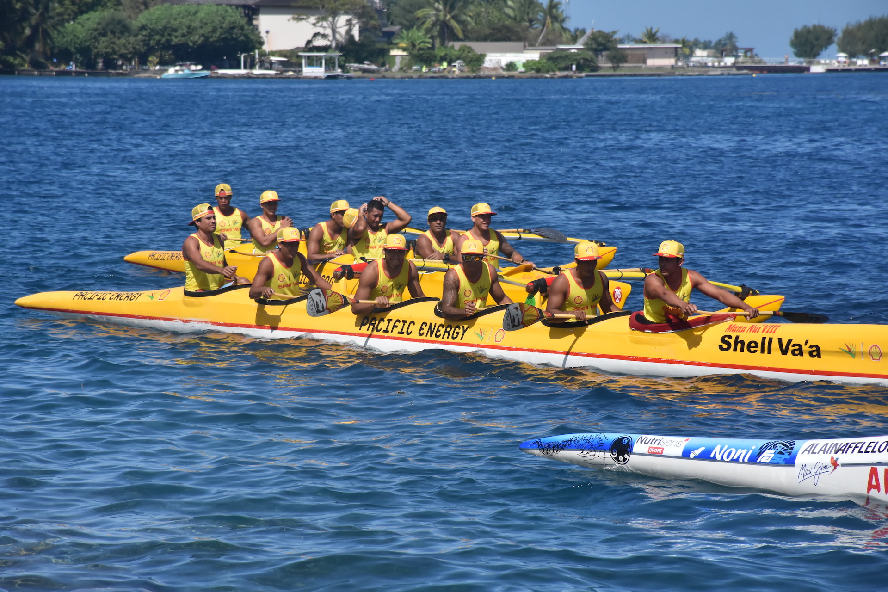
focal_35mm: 210
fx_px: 5180
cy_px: 296
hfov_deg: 9.8
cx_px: 444
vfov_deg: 6.5
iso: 1250
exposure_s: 1/5000
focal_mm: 140
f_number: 9
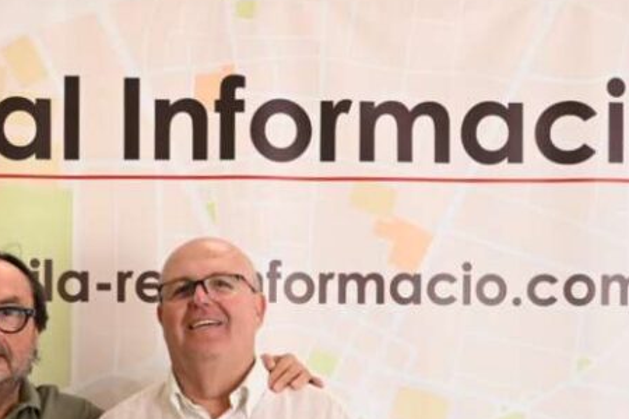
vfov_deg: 16.2
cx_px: 231
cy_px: 456
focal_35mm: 82
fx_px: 1433
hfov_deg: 24.7
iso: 6400
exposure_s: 1/323
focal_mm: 36
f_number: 4
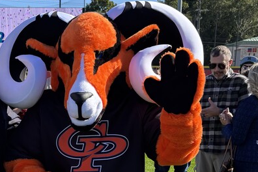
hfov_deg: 27.7
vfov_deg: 19.2
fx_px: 502
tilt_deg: -8.0
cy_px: 150
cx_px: 22
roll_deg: -0.5
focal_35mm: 70
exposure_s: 1/1876
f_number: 1.6
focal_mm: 5.96
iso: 50
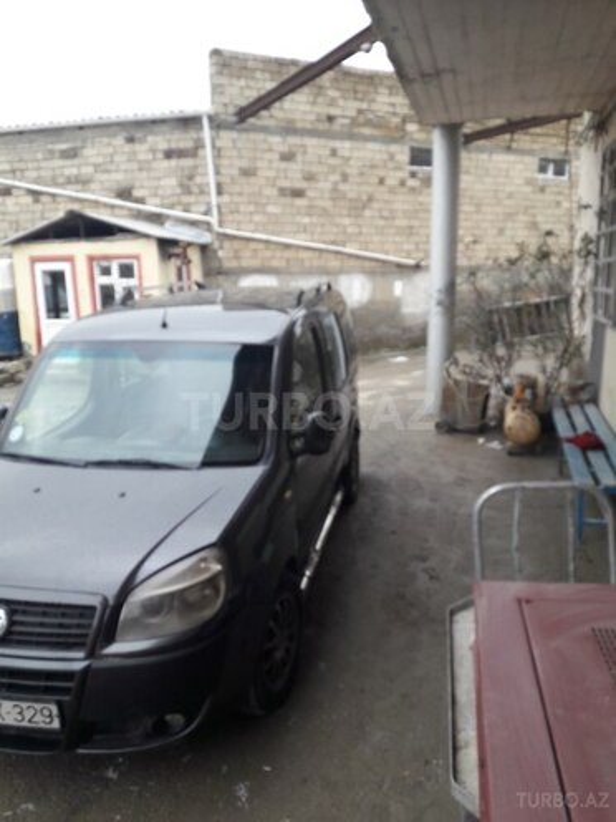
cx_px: 308
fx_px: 664
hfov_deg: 49.7
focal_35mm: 28
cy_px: 411
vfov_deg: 63.4
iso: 40
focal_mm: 3.7
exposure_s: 1/213
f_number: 1.9
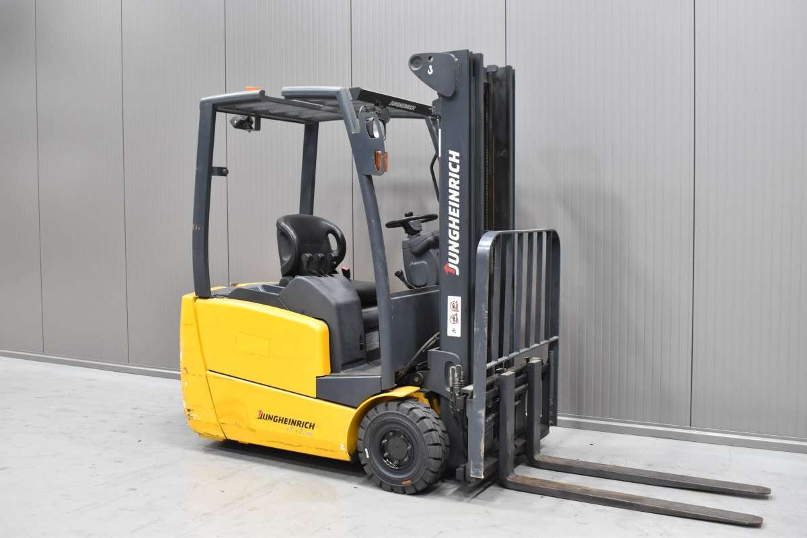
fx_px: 773
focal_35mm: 34
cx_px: 404
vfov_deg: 38.4
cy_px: 269
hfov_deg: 55.1
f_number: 5.6
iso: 1600
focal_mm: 23
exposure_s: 1/25
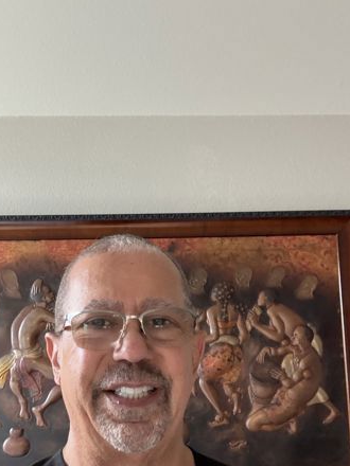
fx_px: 539
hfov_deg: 35.6
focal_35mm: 40
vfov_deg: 46.2
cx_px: 118
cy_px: 302
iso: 250
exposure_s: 1/60
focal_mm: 2.69
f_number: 1.9
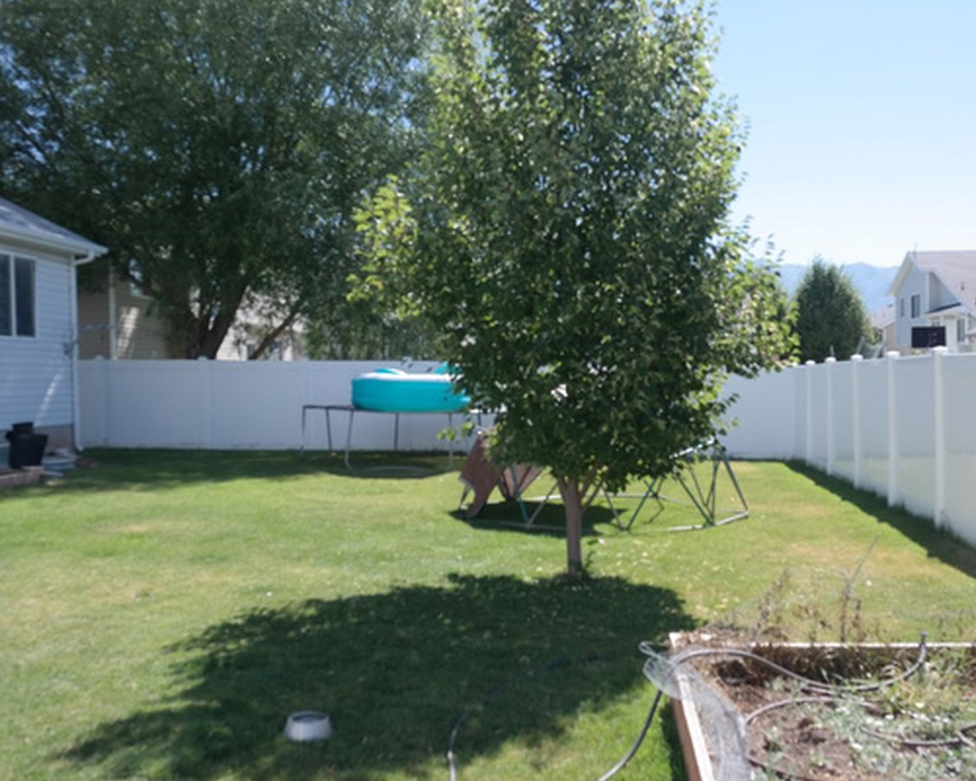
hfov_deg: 50.0
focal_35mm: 36
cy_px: 398
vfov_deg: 41.2
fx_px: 1040
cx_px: 574
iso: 100
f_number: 6.3
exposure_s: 1/180
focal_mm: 20
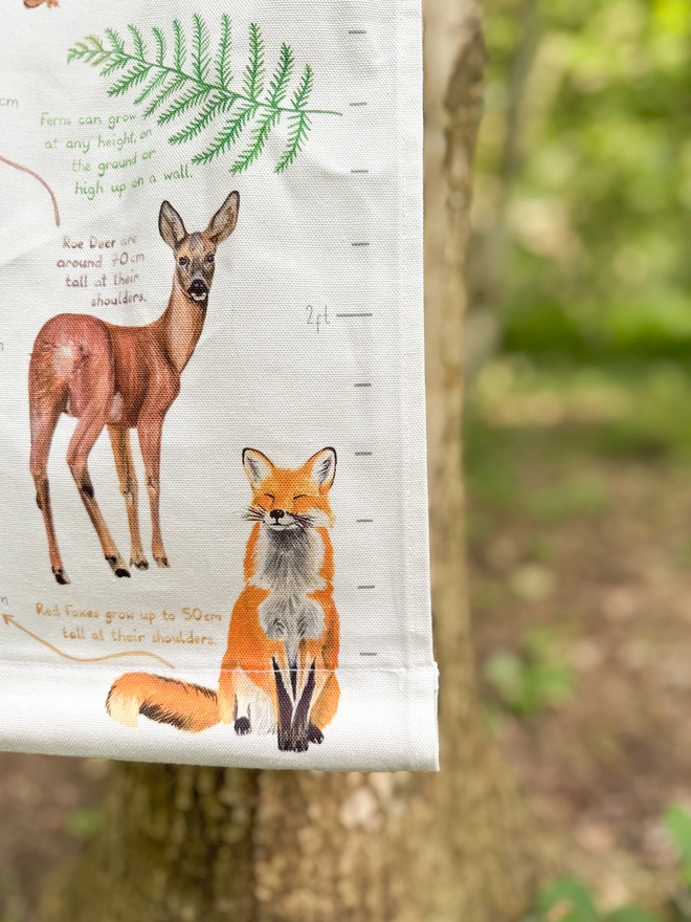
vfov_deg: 71.6
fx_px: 639
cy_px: 461
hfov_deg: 56.8
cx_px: 346
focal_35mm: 24
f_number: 1.8
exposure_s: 1/340
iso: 80
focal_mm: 6.86
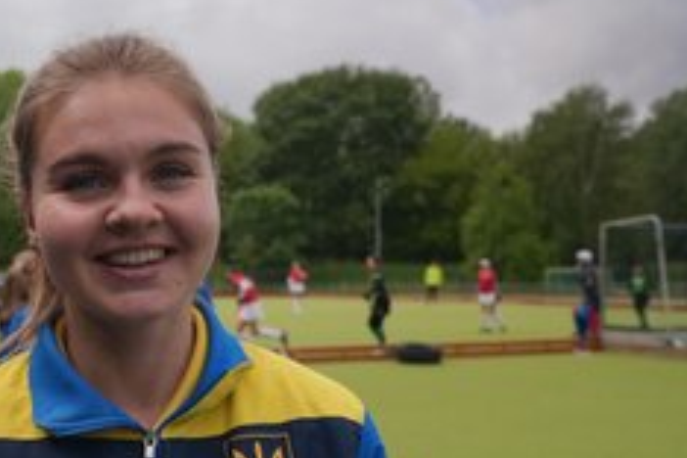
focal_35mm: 53
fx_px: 1011
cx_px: 173
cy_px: 321
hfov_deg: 36.7
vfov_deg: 25.3
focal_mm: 31
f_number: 5.6
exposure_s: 1/125
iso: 2000
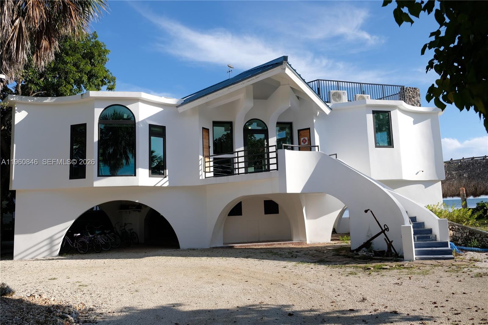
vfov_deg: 47.9
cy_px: 162
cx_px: 244
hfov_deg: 67.4
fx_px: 366
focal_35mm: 27
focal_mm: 18
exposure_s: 1/2900
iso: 200
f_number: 2.8
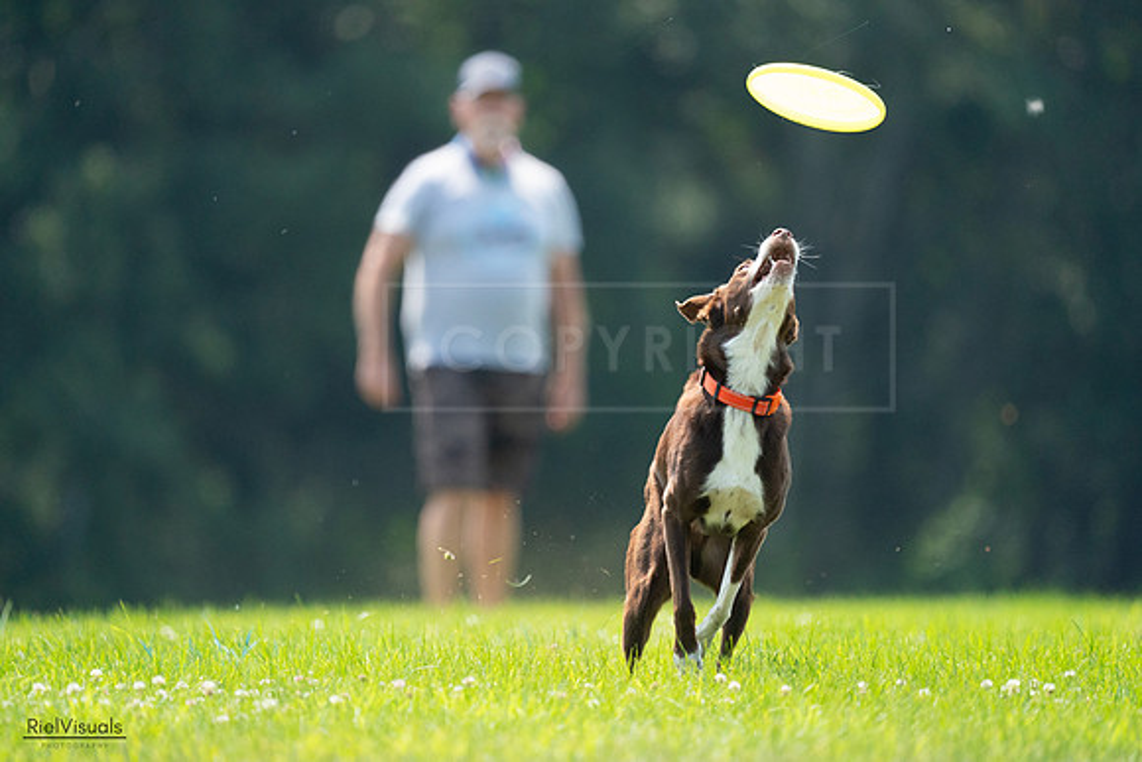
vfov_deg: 2.3
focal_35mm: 600
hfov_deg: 3.4
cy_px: 381
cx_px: 571
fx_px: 19037
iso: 3200
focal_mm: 600
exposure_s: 1/4000
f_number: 6.3
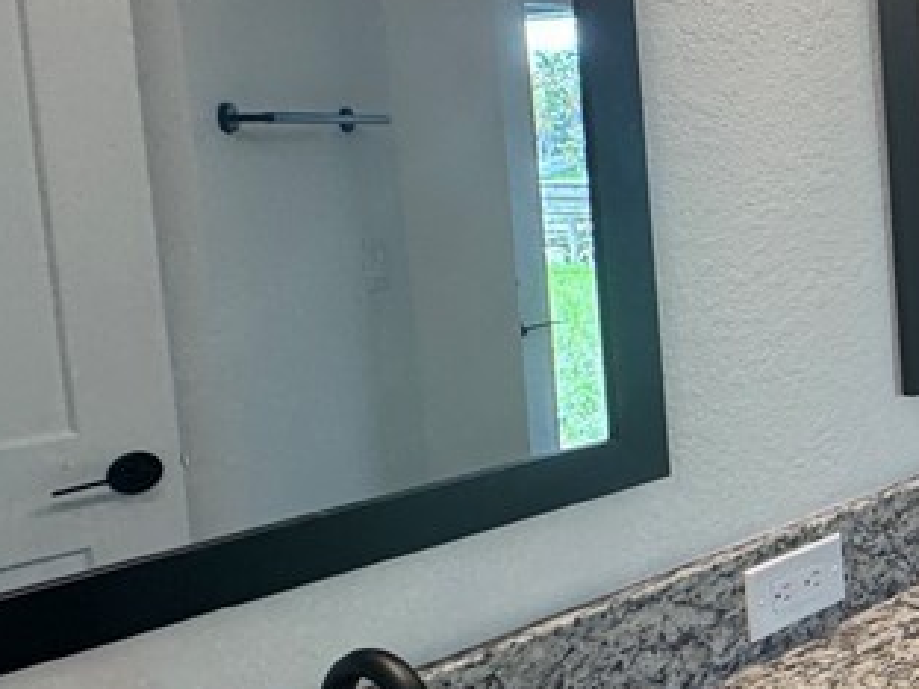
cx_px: 1352
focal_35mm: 46
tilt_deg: -4.9
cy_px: 215
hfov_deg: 28.4
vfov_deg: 31.2
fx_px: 1221
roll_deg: +1.4
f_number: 2.2
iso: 125
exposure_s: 1/120
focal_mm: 2.22
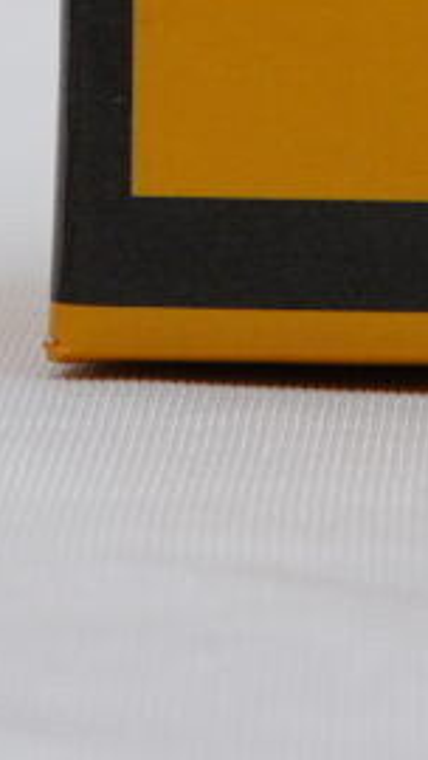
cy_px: -1091
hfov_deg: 2.4
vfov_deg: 4.3
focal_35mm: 497
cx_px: 929
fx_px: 10021
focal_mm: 50
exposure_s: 1/160
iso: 100
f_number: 9
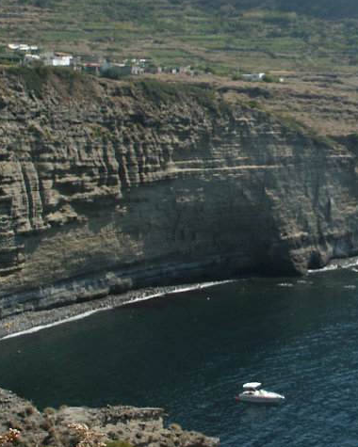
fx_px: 1218
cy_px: 97
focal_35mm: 92
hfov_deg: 16.2
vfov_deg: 20.6
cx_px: 401
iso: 64
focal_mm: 7.2
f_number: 6.7
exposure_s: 1/250
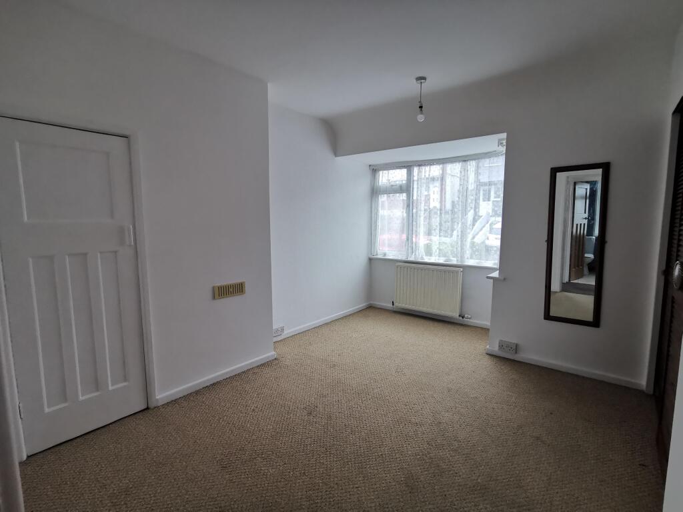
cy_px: 256
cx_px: 342
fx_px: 335
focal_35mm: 17
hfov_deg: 91.0
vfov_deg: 74.7
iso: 400
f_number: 2.2
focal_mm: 2.26
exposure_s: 1/33.3
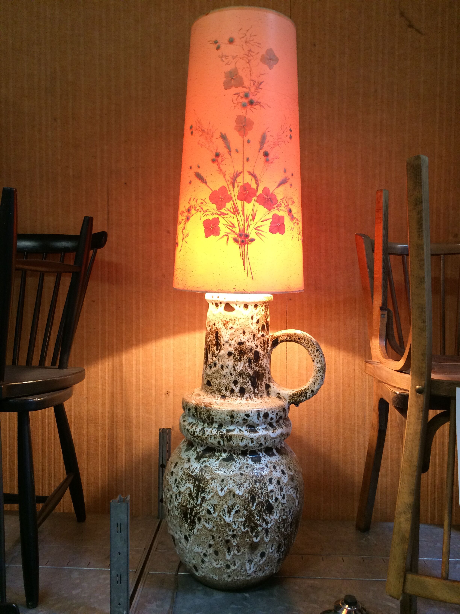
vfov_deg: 61.7
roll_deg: -0.9
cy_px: 307
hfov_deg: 48.2
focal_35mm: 29
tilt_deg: -2.0
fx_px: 514
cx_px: 230
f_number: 2.2
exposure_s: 1/33
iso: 160
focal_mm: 4.15
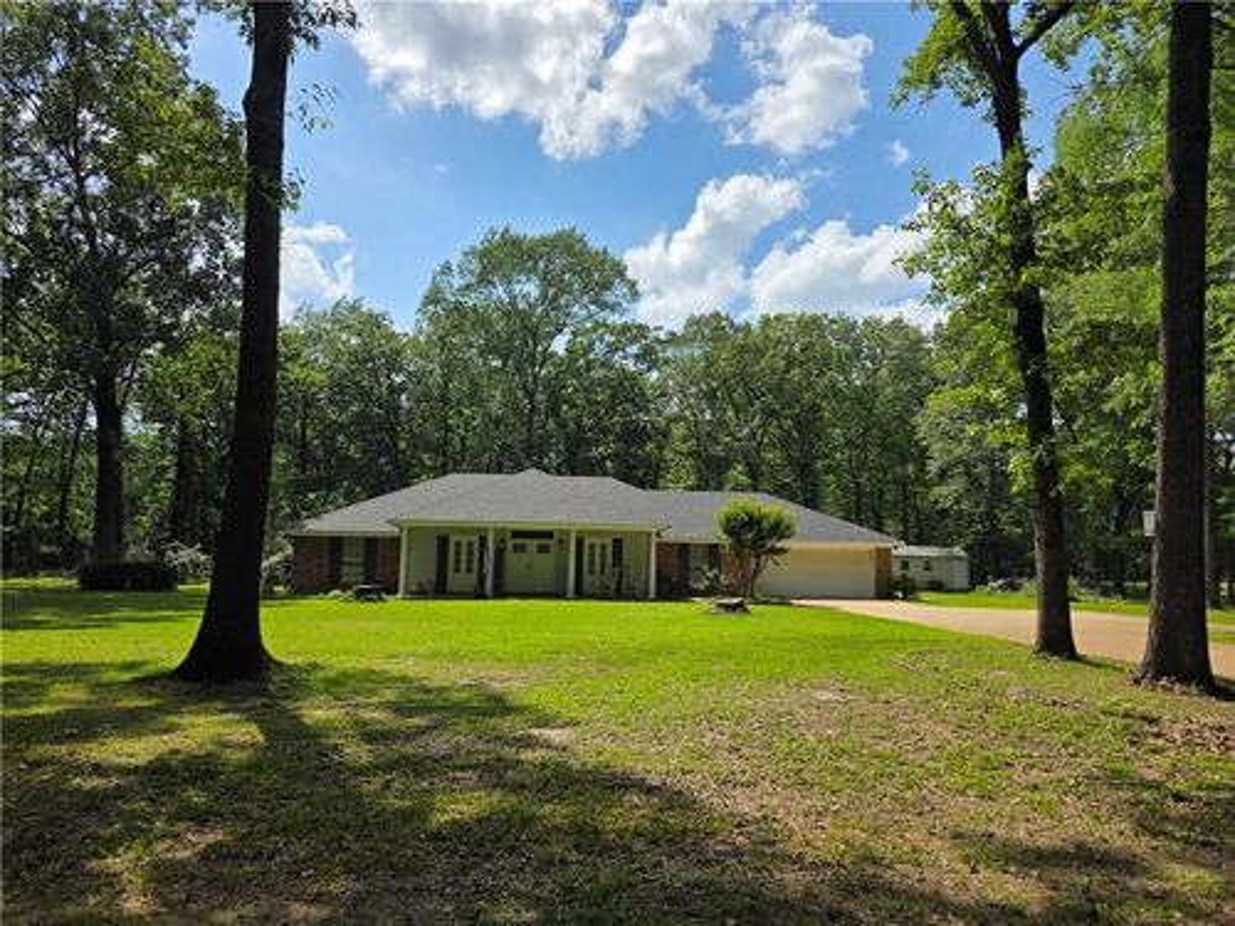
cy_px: 463
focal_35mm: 23
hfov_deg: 73.9
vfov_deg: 58.9
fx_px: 821
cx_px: 618
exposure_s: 1/7944
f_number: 1.7
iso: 64
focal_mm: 6.3
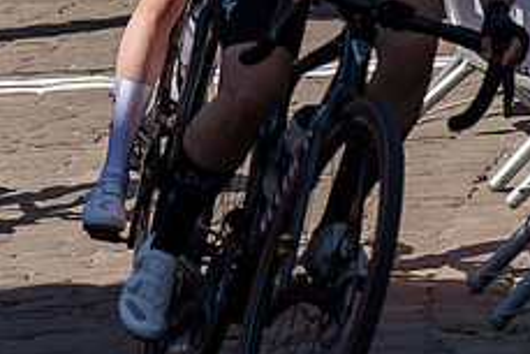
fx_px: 6364
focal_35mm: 432
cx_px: -122
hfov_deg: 4.8
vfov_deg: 3.2
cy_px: -449
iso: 100
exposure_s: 1/1250
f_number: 4
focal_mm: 70
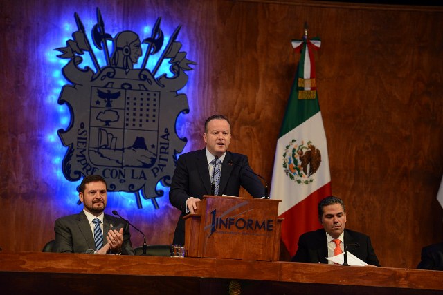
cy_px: 148
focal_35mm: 175
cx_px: 222
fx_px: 2154
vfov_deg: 7.9
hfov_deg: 11.7
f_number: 2.8
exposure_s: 1/125
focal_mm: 175
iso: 1000
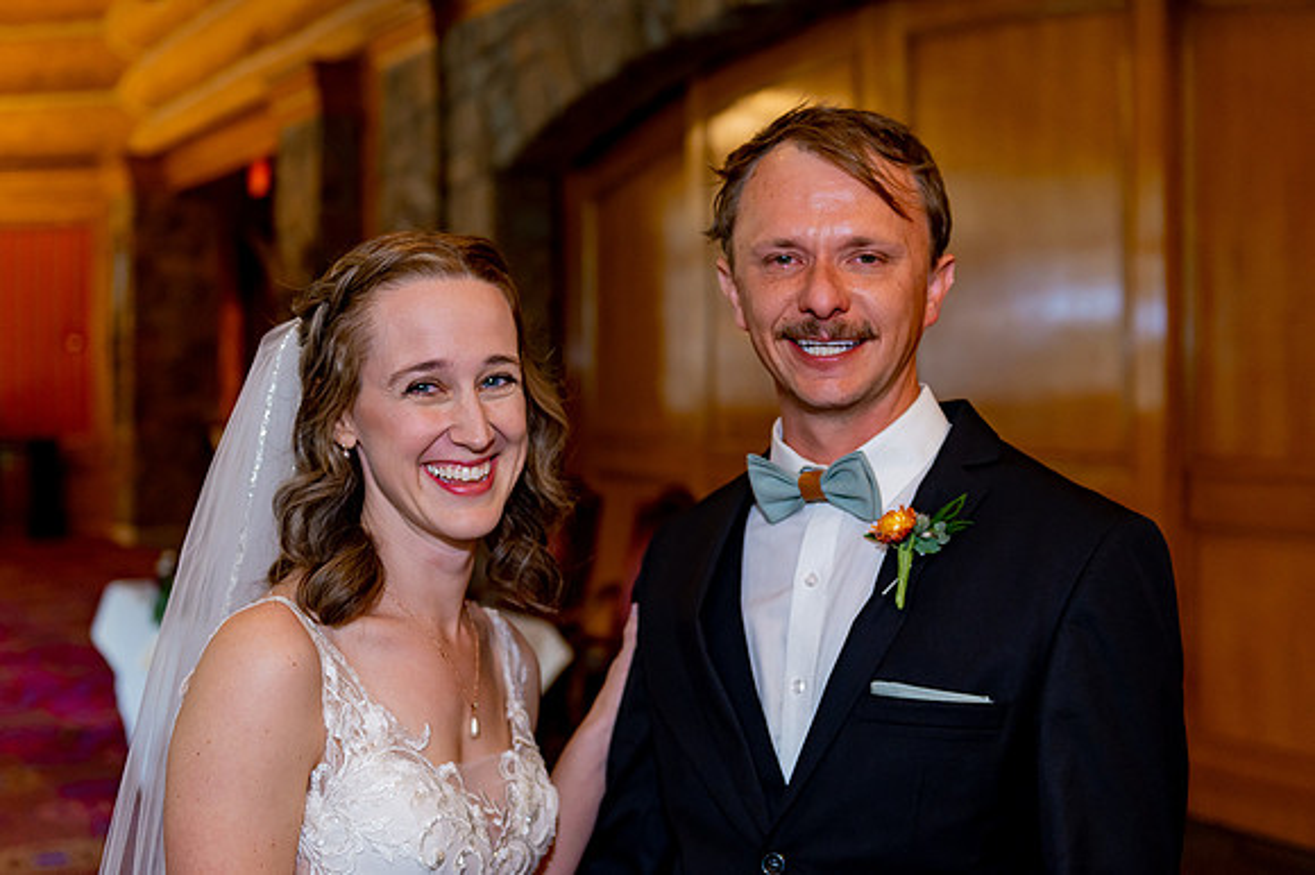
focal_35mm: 46
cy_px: 396
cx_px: 670
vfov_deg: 29.0
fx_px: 1689
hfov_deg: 42.5
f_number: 2.8
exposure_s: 1/250
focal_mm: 40
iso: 1250
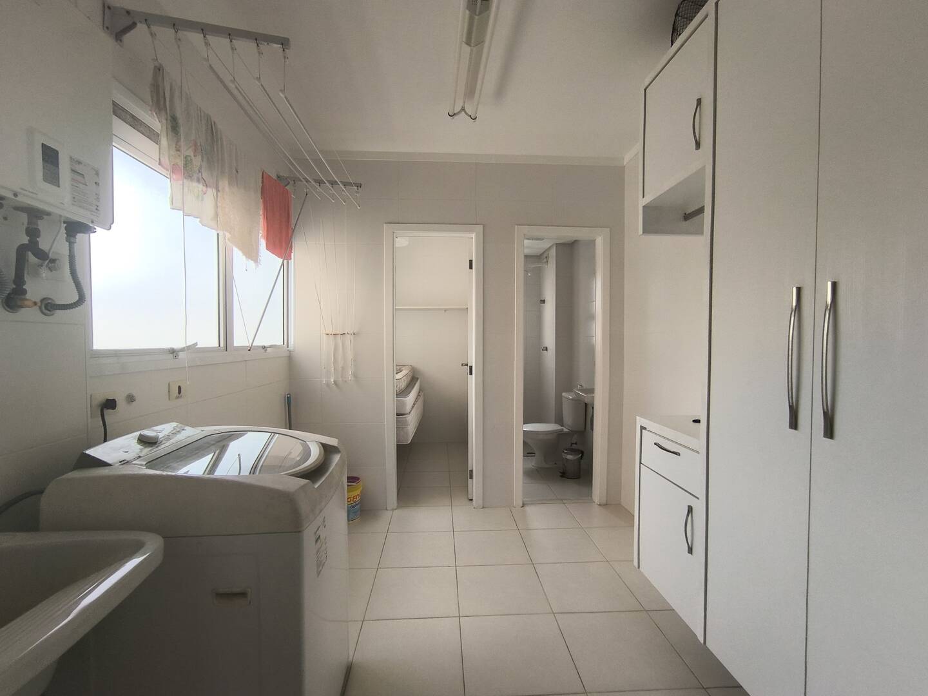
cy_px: 348
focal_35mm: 16
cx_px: 464
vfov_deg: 78.1
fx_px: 429
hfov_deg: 94.5
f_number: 2.2
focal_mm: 1.65
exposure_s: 1/202
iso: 50
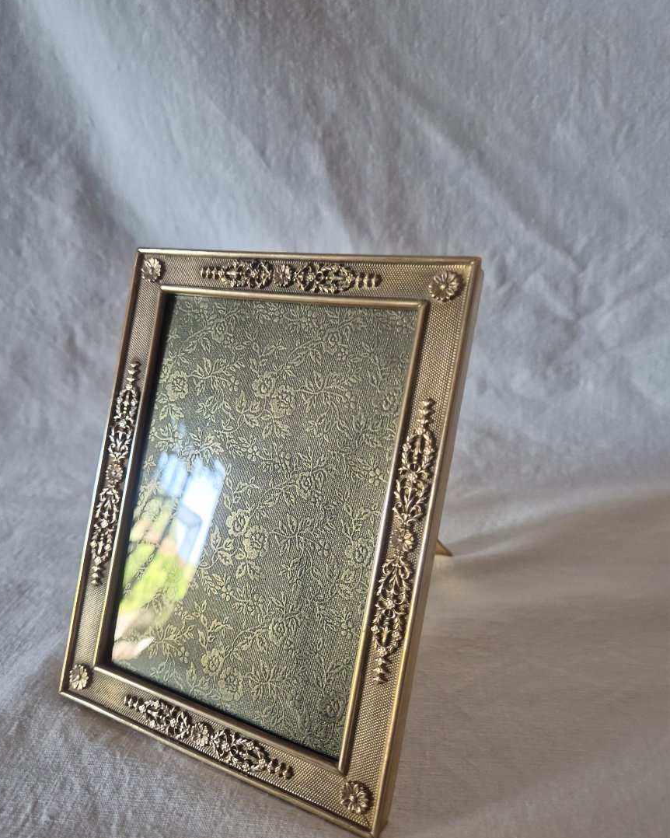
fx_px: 620
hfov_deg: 56.8
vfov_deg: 68.0
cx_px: 326
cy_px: 458
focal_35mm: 25
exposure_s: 1/100
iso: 400
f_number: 1.8
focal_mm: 5.4
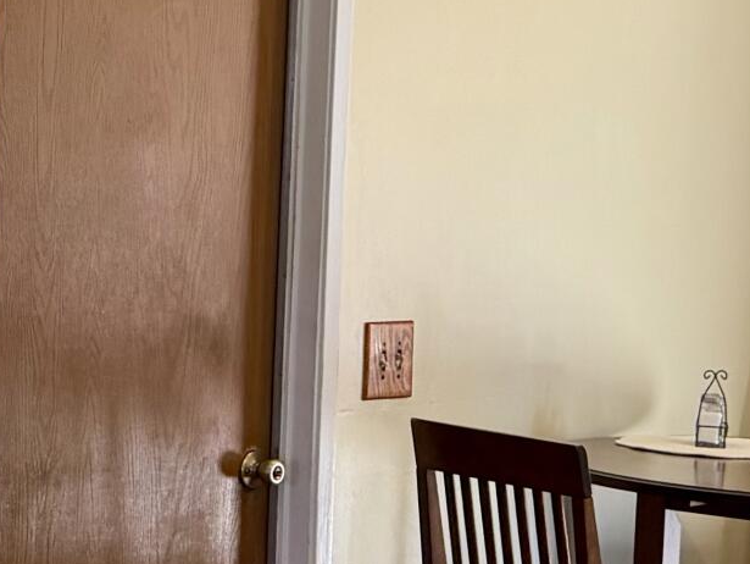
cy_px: 363
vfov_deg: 12.7
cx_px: -154
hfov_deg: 16.1
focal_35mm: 117
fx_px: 2536
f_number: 1.78
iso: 200
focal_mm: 6.76
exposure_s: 1/102
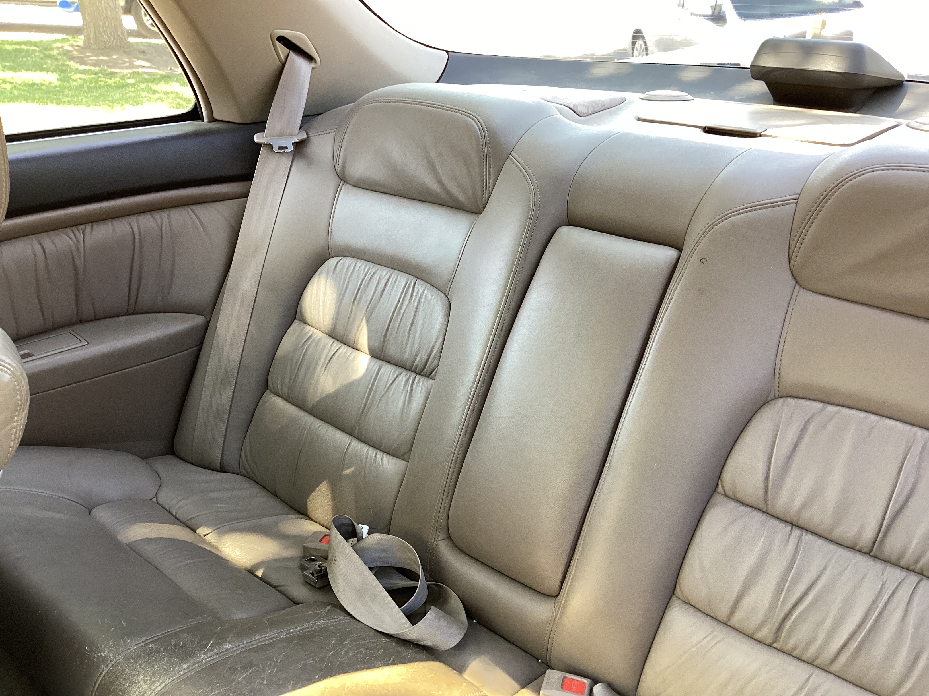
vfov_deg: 45.4
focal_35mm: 31
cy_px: 348
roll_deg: +1.4
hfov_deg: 58.4
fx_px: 832
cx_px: 464
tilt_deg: -27.1
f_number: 2.4
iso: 80
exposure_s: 1/60
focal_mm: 3.3
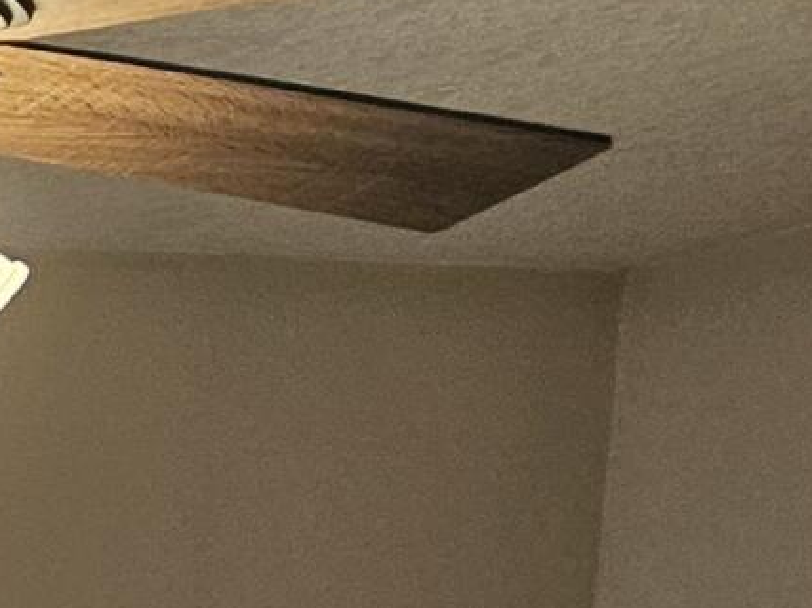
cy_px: 1302
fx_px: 3798
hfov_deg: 10.4
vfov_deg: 8.6
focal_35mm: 162
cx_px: -1186
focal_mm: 5.4
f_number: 1.8
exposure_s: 1/120
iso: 320
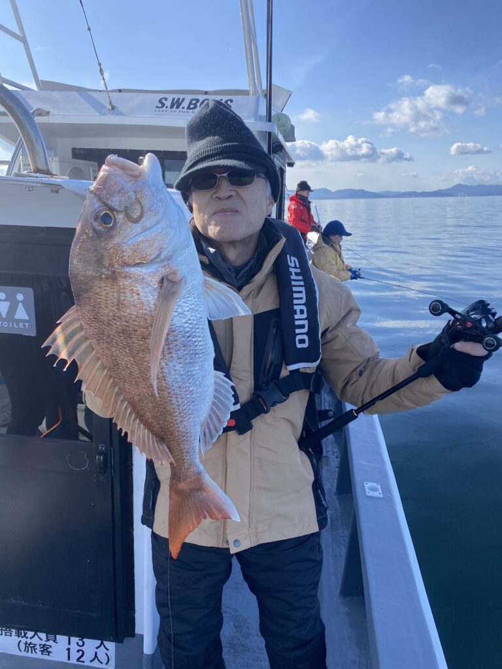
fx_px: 503
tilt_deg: -14.8
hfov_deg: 53.1
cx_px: 251
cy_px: 334
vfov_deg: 67.3
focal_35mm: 26
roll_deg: -0.2
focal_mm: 4.25
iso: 32
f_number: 1.8
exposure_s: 1/1629
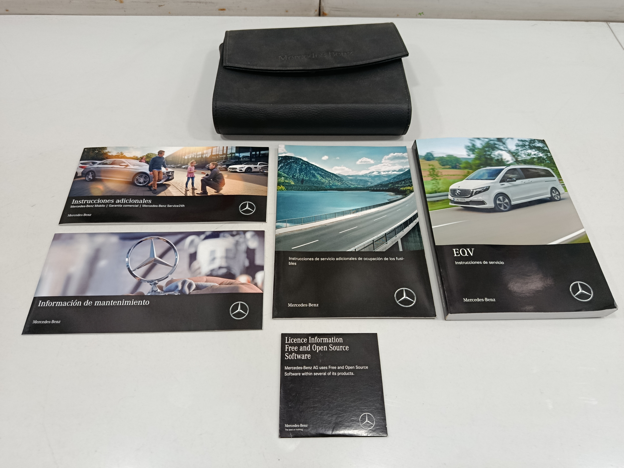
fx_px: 433
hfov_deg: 71.6
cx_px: 312
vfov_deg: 56.8
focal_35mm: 24
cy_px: 234
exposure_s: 1/100
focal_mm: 5.24
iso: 1132
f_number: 1.7
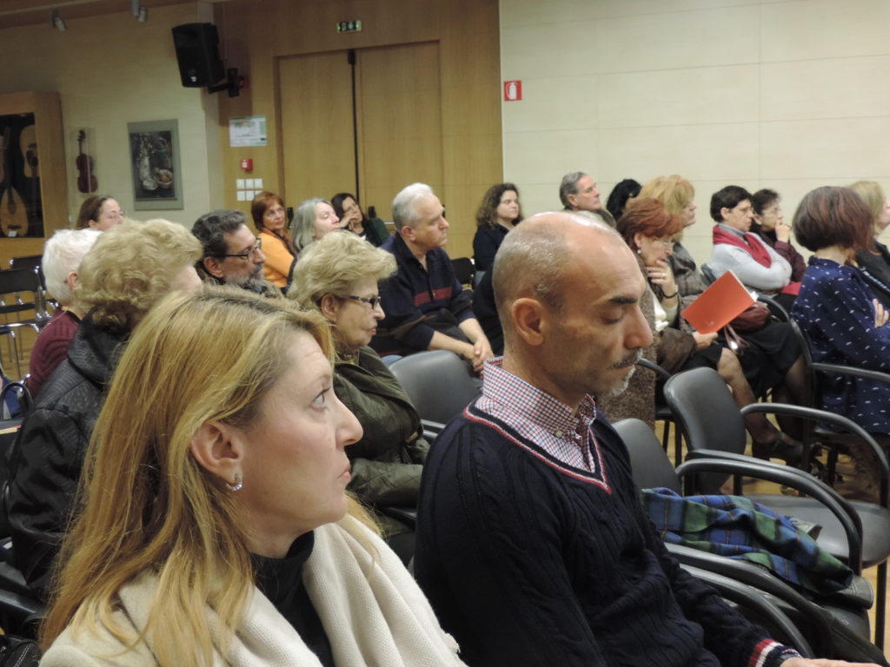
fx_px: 1106
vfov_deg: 33.6
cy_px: 334
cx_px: 445
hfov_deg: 43.9
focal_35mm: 43
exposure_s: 1/13
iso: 450
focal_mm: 7.6
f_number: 3.4
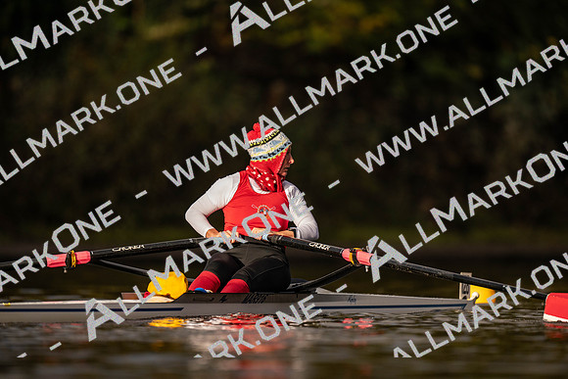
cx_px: 284
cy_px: 190
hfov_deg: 3.4
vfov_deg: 2.3
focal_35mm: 600
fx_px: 9468
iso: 320
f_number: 4
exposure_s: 1/2500
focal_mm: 600
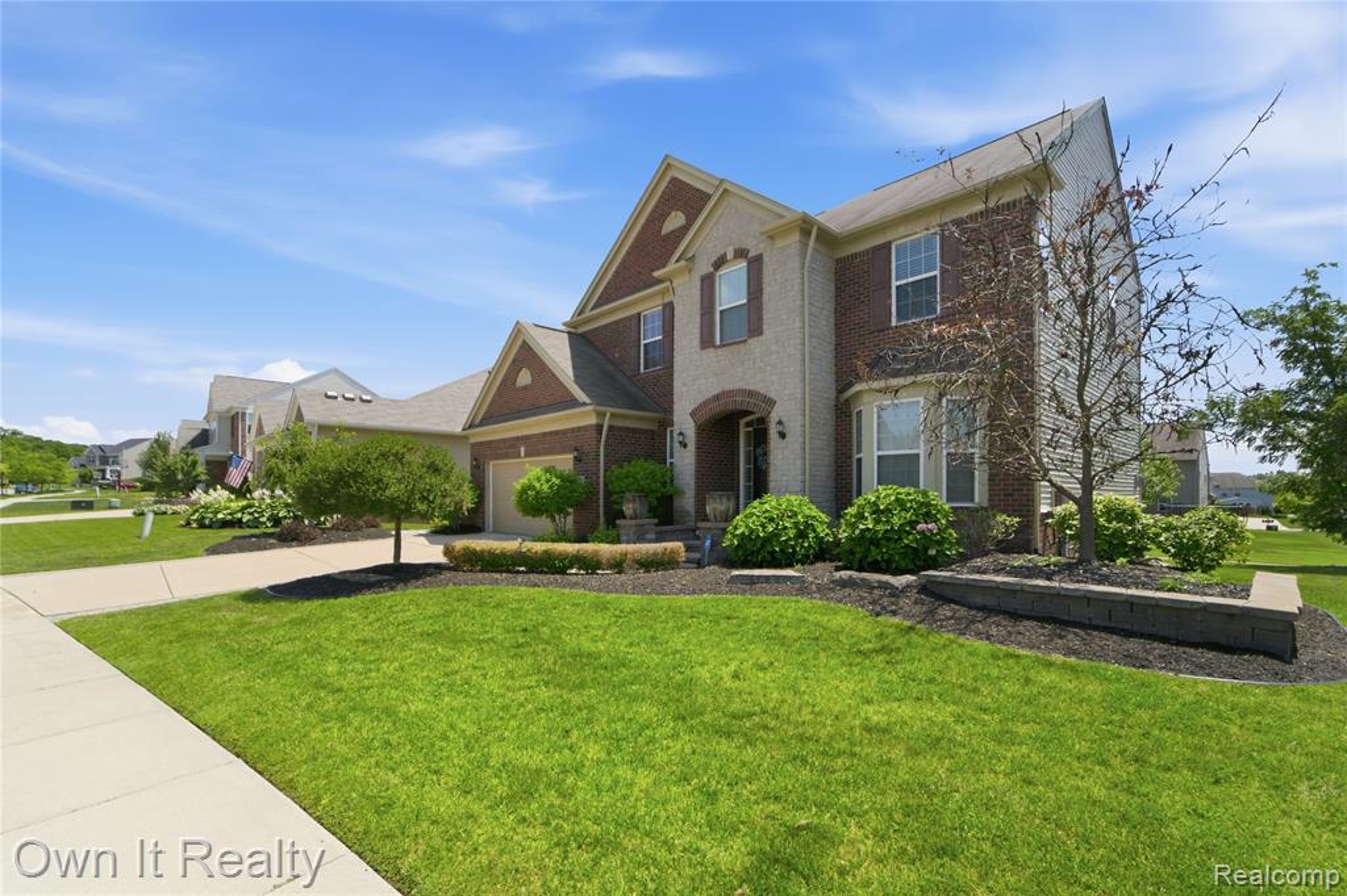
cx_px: 674
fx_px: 524
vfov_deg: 81.2
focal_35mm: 14
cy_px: 448
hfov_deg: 104.3
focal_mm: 14
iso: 100
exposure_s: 1/320
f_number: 8
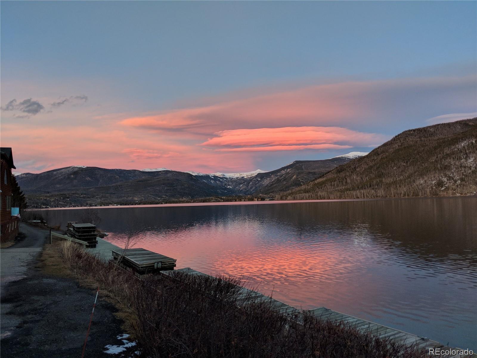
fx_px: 372
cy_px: 179
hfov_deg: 65.3
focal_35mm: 27
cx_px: 238
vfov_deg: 51.4
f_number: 1.8
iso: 165
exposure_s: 1/120
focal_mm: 4.44
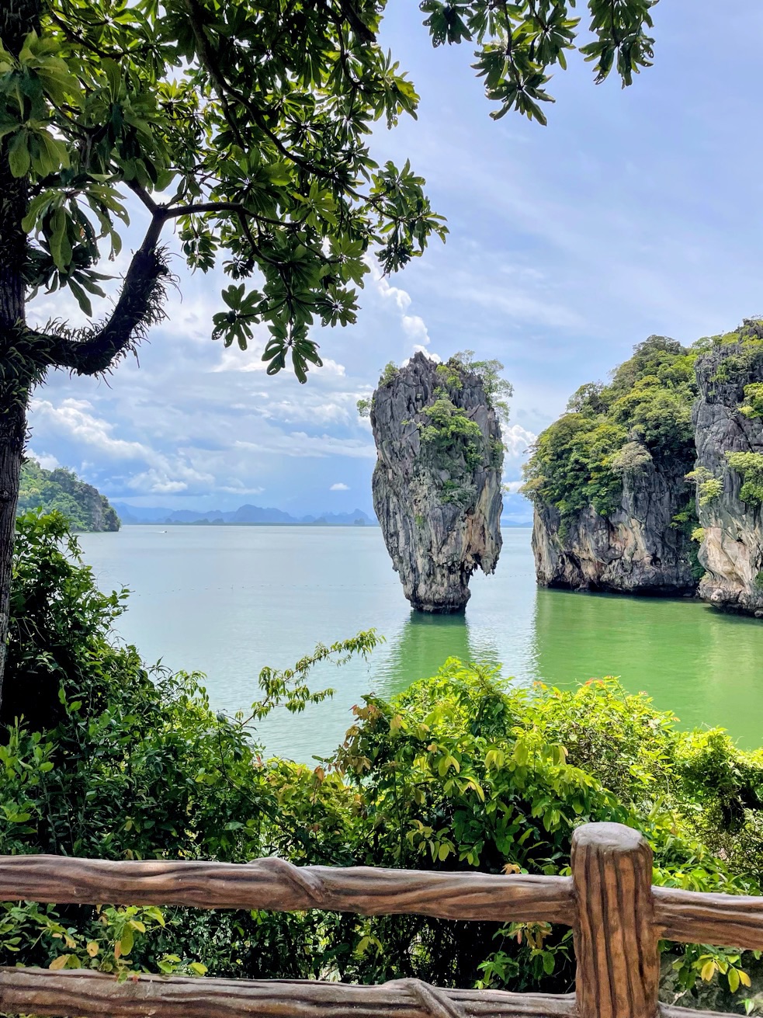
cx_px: 382
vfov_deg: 67.3
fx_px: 764
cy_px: 509
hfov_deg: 53.1
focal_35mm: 26
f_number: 1.6
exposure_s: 1/6135
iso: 32
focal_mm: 4.2
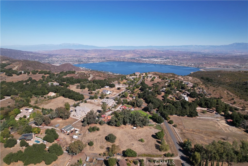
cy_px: 83
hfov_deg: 78.6
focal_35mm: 22
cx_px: 124
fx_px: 152
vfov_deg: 57.2
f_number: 2.8
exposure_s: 1/80
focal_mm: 8.38
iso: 110
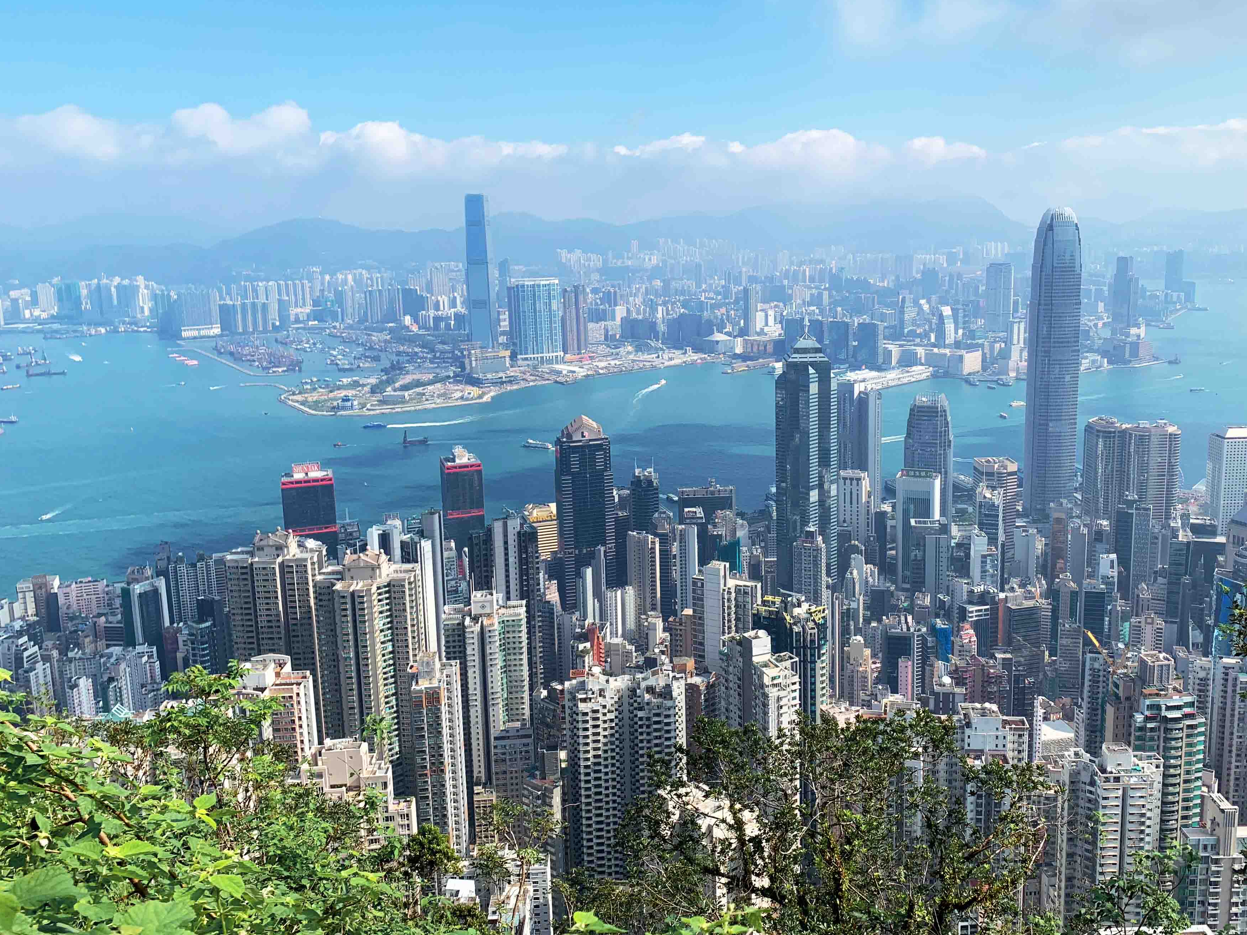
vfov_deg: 46.7
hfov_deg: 59.8
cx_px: 696
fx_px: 1081
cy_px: 424
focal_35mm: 30
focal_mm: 4.25
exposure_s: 1/2611
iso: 25
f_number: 1.8
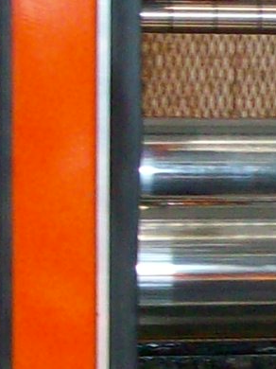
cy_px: 333
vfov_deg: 8.7
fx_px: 2405
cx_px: 572
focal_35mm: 226
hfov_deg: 6.4
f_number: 2.8
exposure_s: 1/27.9
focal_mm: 5.7
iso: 160
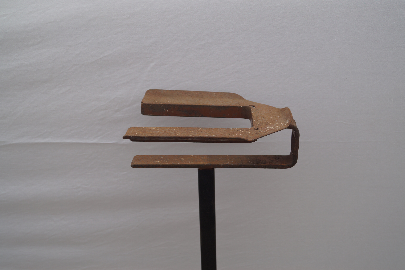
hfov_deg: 46.4
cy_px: 135
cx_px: 202
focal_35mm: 42
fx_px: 472
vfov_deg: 31.9
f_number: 5
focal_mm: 28
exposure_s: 1/400
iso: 100
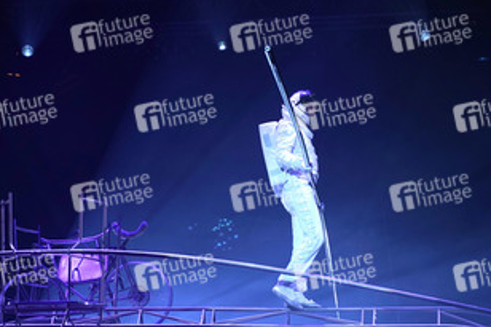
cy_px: 233
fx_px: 1499
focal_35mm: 110
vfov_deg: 12.4
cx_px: 293
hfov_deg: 18.6
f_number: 3.2
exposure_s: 1/400
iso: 1000
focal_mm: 75
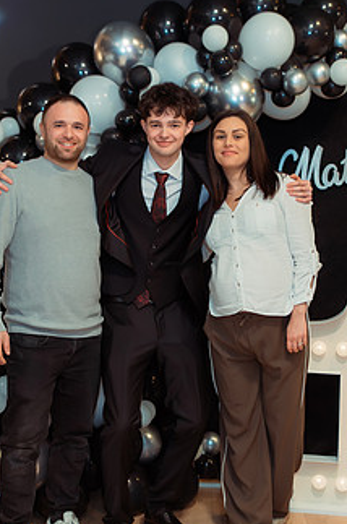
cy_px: 251
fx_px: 973
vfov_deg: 30.1
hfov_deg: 20.2
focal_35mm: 67
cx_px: 161
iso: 3200
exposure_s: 1/125
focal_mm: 32
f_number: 3.2
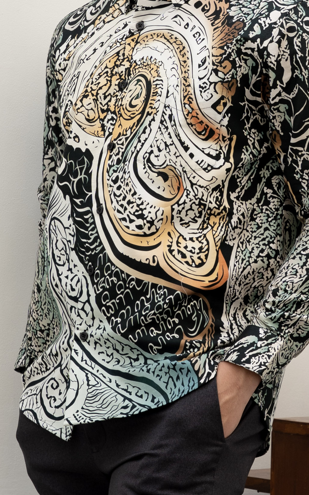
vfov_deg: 15.3
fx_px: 1835
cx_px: 195
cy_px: 286
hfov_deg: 9.6
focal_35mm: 136
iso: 160
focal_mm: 36.3
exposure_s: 1/160
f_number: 5
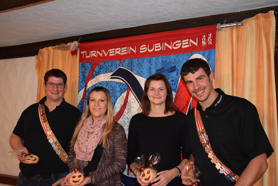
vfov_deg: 38.4
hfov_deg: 55.1
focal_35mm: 34
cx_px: 139
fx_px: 267
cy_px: 93
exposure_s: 1/60
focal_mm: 23
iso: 3200
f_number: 3.8
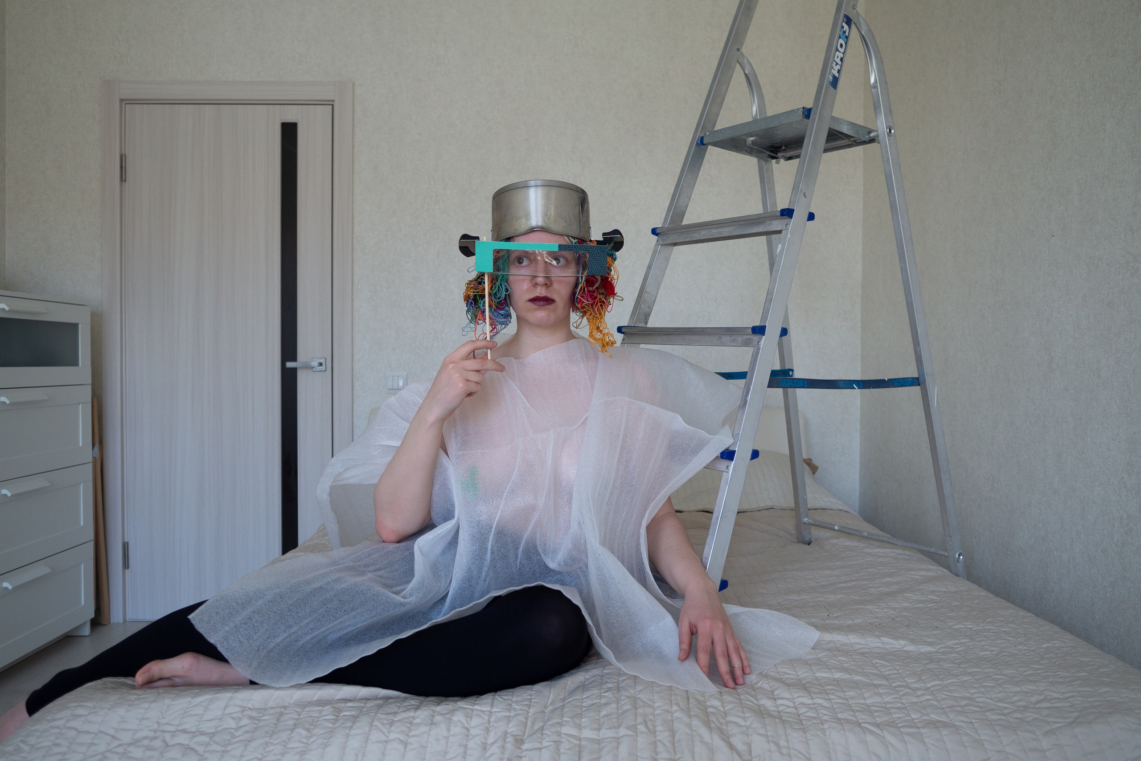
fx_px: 796
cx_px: 570
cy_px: 380
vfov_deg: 51.1
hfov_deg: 71.3
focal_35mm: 25
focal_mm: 12
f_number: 2.2
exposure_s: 1/160
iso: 250
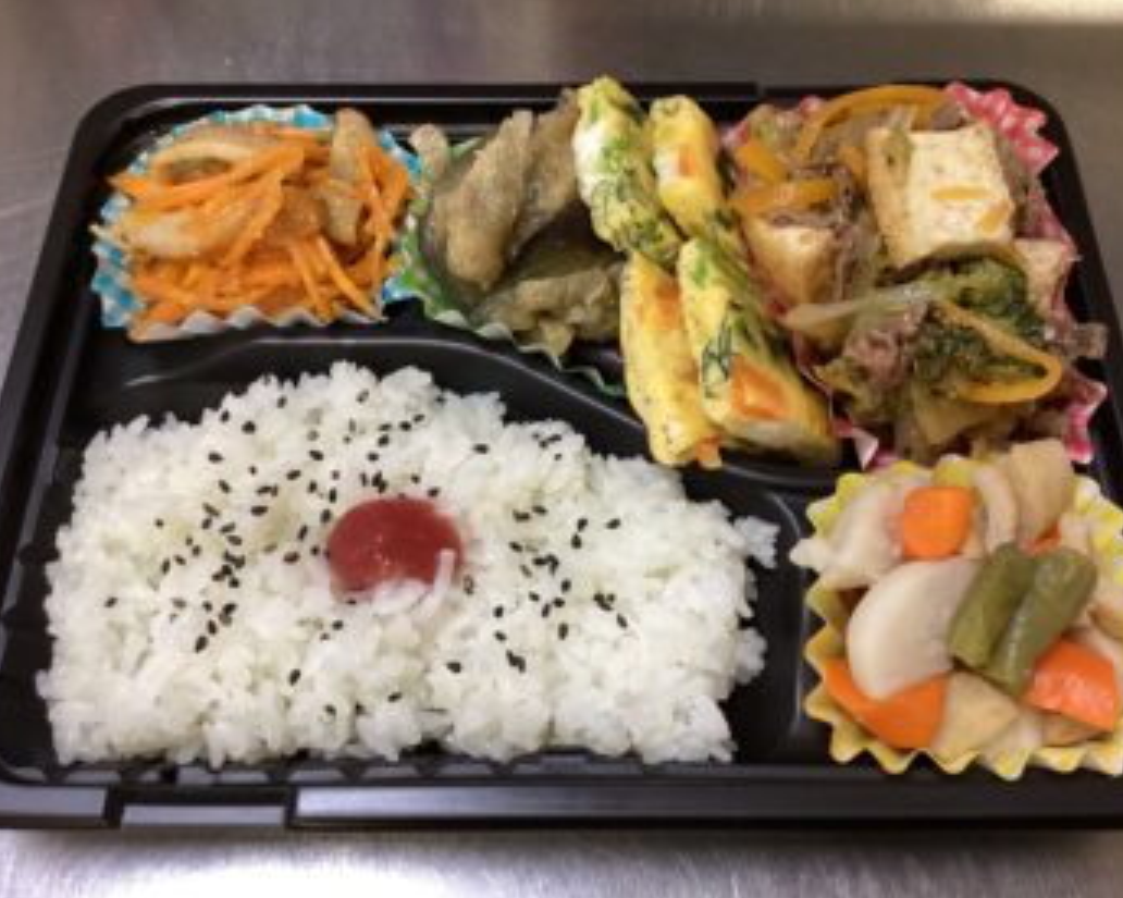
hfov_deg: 54.2
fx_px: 1096
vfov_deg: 44.5
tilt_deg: -61.4
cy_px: 449
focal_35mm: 33
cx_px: 576
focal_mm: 3.3
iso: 160
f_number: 2.4
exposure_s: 1/50
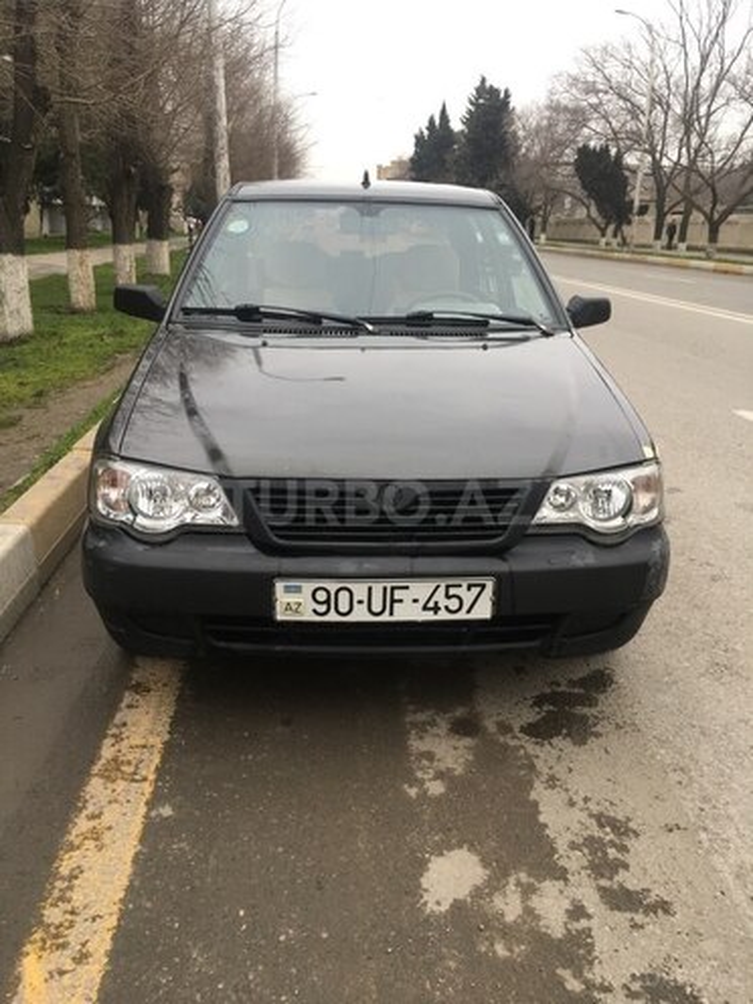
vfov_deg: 61.7
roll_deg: -1.6
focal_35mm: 29
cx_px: 376
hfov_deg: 48.2
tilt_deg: -17.9
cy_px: 502
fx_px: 841
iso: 32
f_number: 2.2
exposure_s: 1/100
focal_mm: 4.15
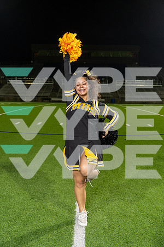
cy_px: 124
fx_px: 260
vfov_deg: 50.7
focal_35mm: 38
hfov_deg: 35.1
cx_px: 82
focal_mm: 38
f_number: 4.5
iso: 640
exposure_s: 1/250
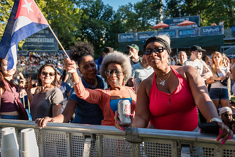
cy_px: 78
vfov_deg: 41.1
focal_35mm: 32
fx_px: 209
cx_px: 118
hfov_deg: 58.7
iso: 500
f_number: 3.2
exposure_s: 1/1250
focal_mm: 32
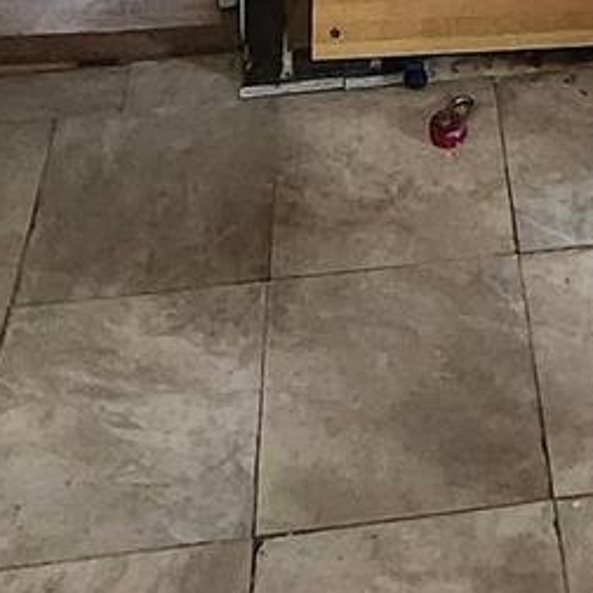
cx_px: 478
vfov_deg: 13.7
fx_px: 1357
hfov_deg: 24.3
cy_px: -946
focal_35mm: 70
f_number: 2.2
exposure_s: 1/24
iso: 800
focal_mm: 2.2
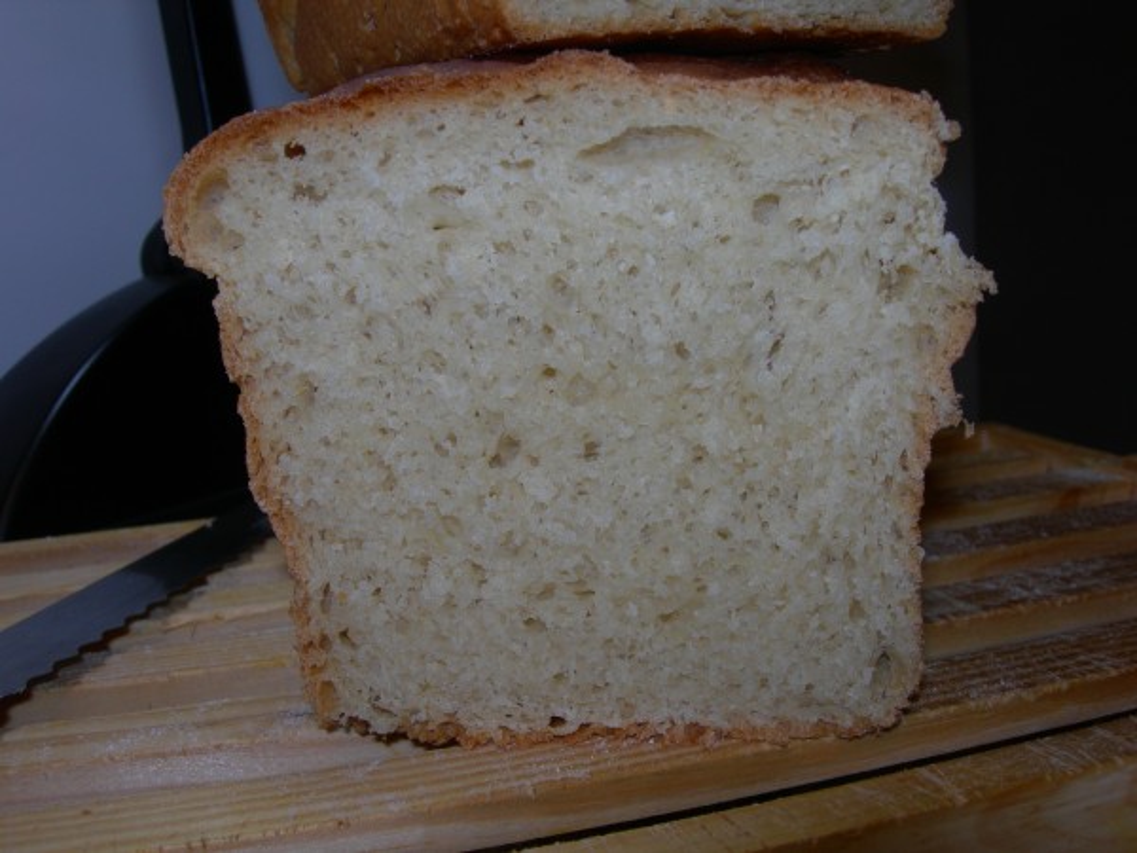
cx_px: 568
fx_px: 1248
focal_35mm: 38
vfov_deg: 37.7
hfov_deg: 49.0
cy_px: 426
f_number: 4.8
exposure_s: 1/60.1
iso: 50
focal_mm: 7.8
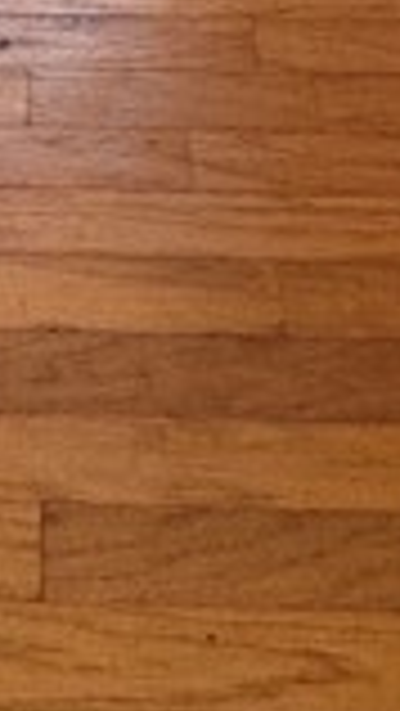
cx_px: -45
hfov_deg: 12.0
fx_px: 1865
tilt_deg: -12.3
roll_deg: +0.4
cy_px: -954
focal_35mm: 99
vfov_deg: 14.7
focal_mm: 2.22
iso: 250
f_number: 2.2
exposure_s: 1/60
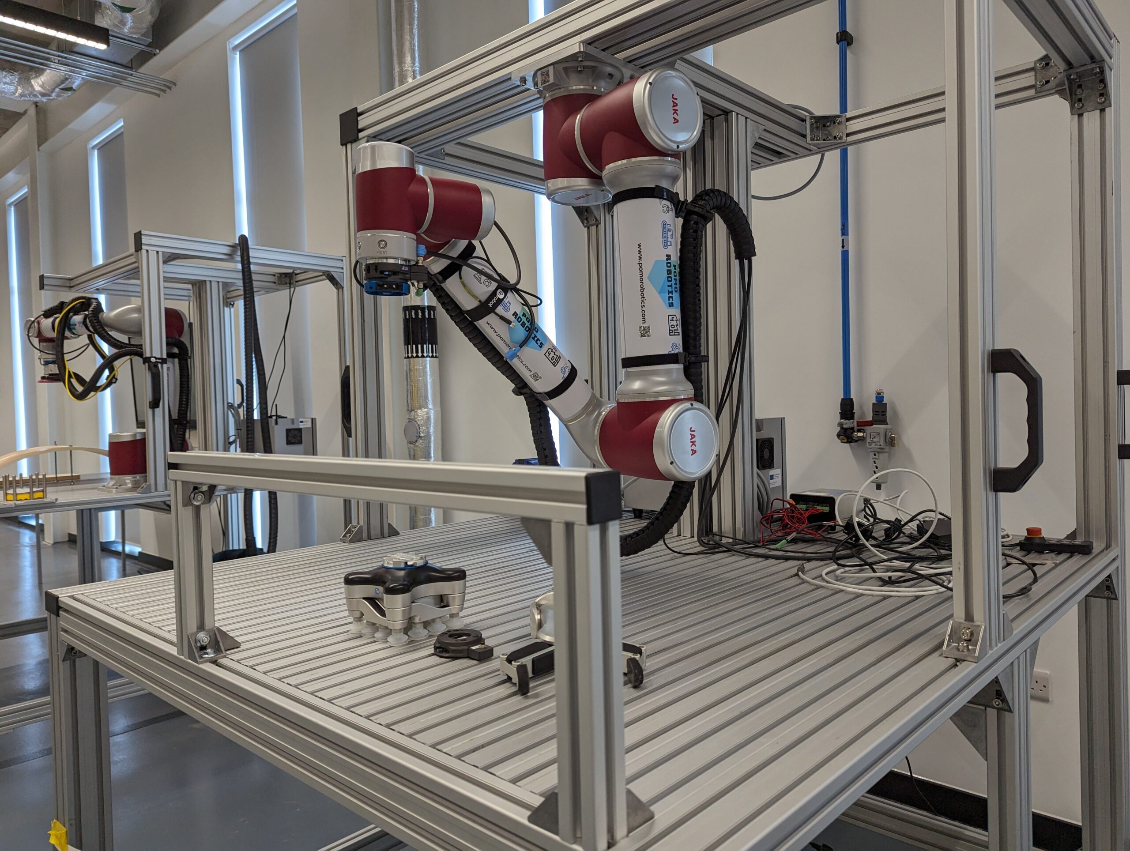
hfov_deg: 71.5
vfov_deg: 56.9
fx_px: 785
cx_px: 565
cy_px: 426
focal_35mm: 24
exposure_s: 1/100
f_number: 1.85
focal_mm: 6.81
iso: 151
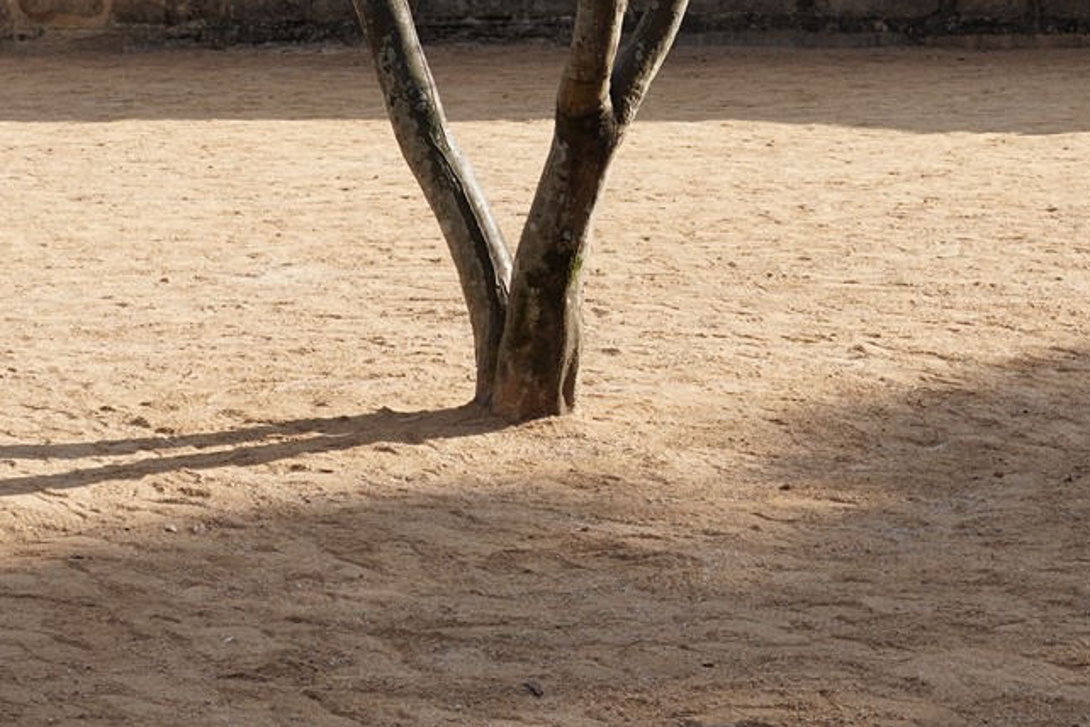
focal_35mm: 106
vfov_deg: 12.5
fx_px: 3209
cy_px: -241
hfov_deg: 19.0
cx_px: 910
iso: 100
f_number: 9
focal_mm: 34
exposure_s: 1/100
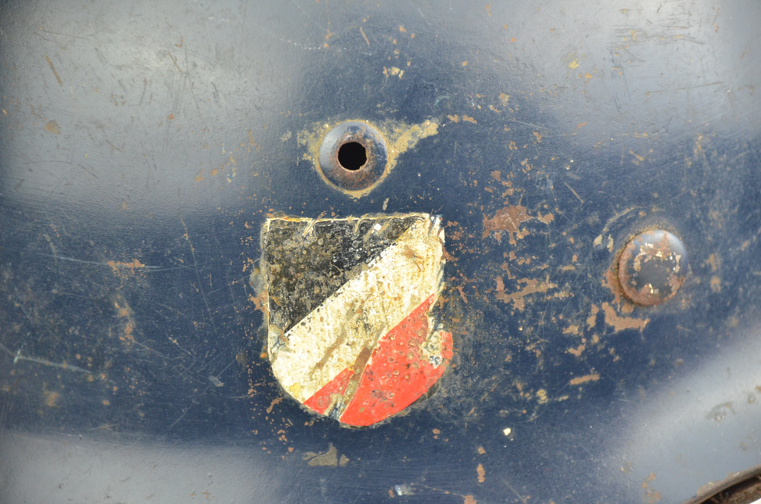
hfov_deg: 10.2
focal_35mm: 202
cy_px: 252
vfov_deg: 6.8
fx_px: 4272
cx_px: 380
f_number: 5.6
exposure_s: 1/125
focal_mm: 135
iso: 1600
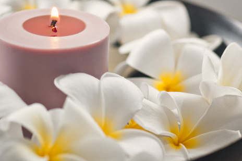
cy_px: 46
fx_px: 1290
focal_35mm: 192
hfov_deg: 10.7
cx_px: 138
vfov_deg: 7.1
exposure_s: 1
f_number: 3
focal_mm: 105
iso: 100
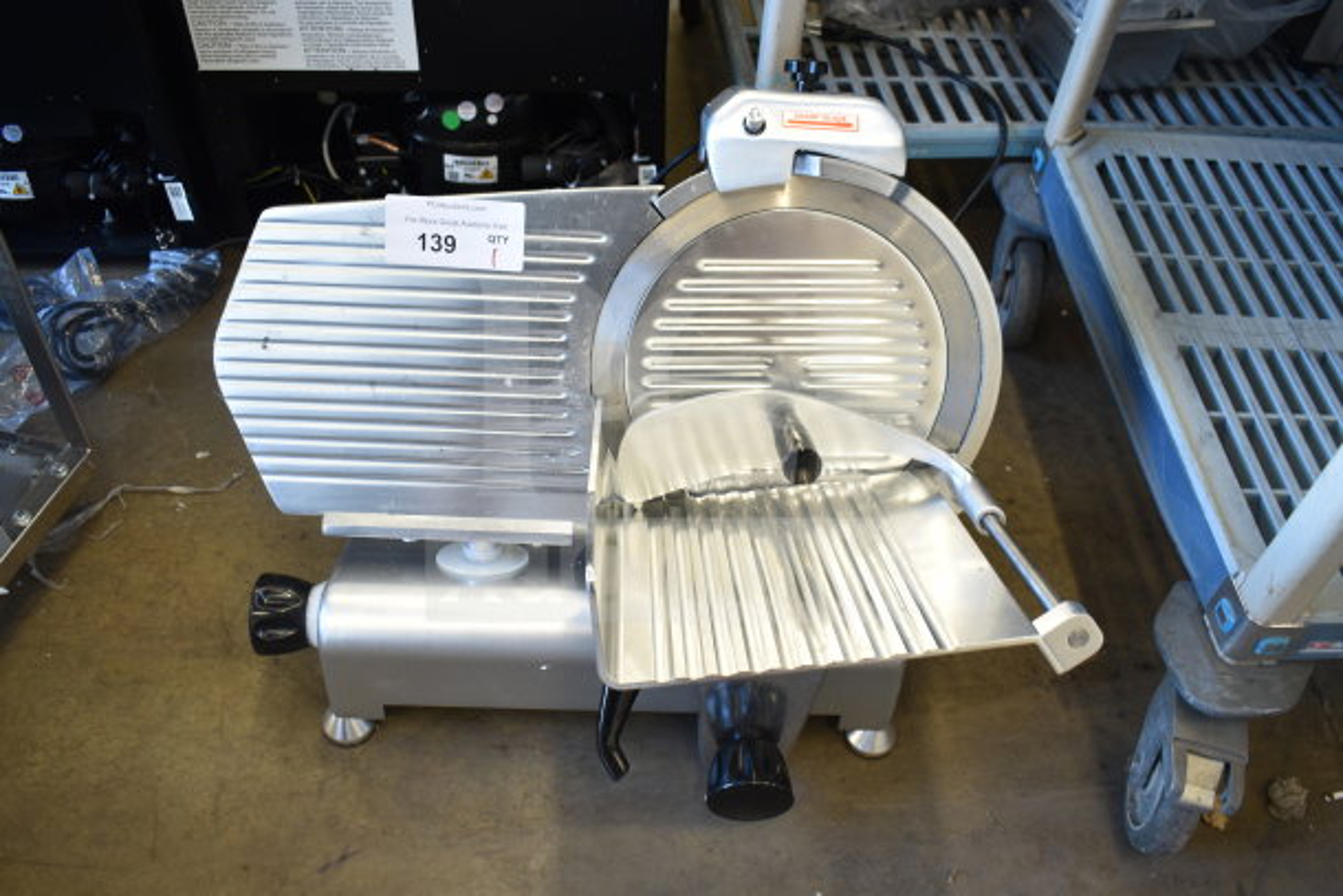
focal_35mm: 32
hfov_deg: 59.5
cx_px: 672
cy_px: 448
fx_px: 1175
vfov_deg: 41.7
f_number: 3.8
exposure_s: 1/30
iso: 280
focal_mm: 21
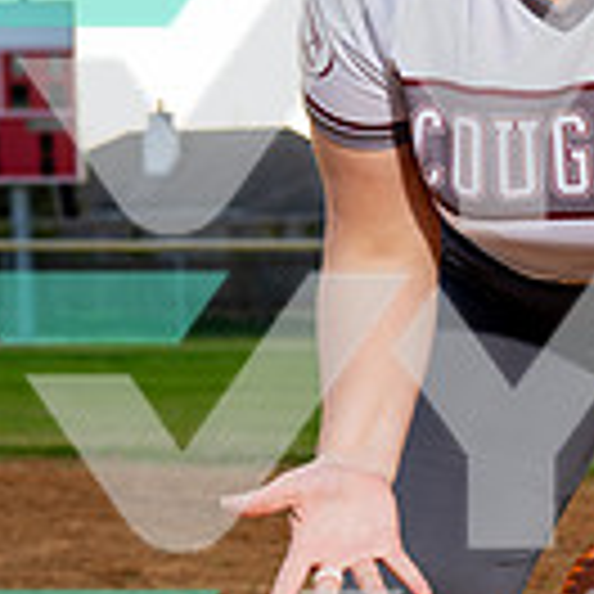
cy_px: 414
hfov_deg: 12.4
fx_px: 2699
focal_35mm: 139
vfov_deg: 12.5
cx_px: 621
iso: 100
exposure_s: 1/250
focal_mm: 48
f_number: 5
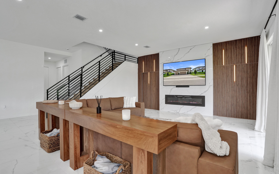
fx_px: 129
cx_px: 136
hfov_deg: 94.3
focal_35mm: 17
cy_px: 86
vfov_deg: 68.0
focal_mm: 16
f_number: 7.1
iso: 1600
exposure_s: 1/250
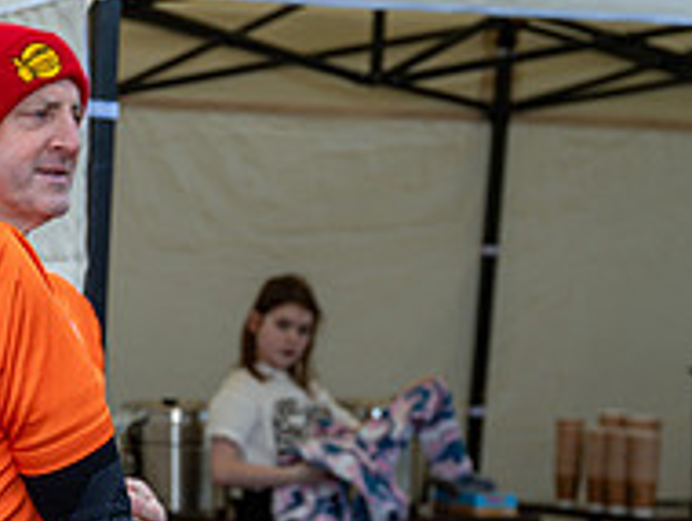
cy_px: 490
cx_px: -299
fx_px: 2462
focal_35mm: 123
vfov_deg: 12.0
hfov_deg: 15.0
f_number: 4
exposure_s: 1/200
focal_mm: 42
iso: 100
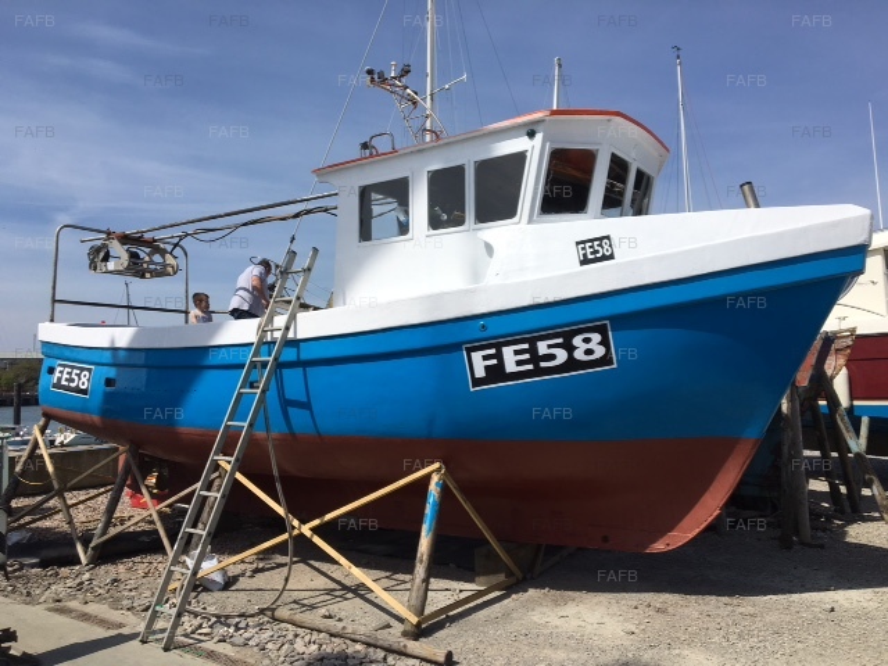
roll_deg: +0.7
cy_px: 333
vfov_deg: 48.2
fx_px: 744
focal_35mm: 29
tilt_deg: +4.7
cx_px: 444
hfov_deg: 61.7
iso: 25
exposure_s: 1/3205
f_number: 2.2
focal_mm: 4.15
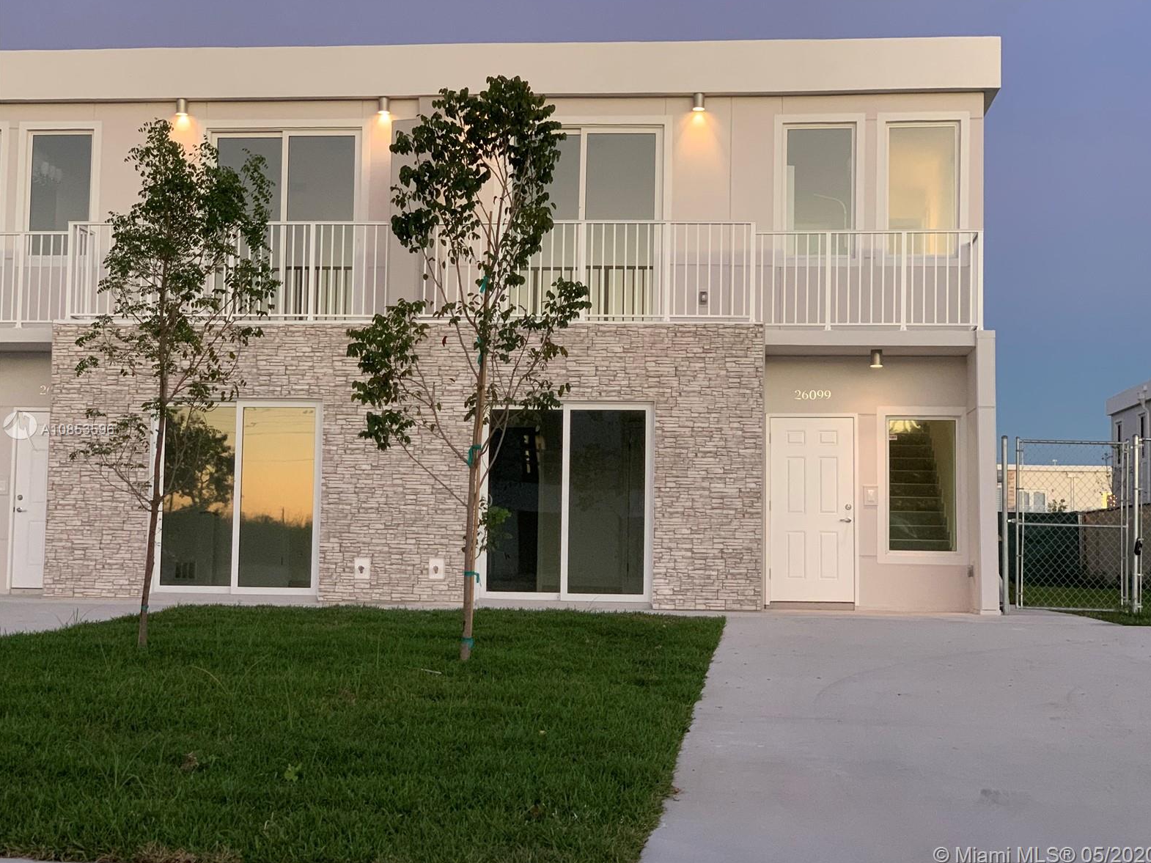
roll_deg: -0.8
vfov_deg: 27.5
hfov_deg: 36.2
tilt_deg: +4.4
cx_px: 585
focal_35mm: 53
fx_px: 1762
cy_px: 430
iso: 250
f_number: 2.4
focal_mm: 6
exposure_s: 1/60
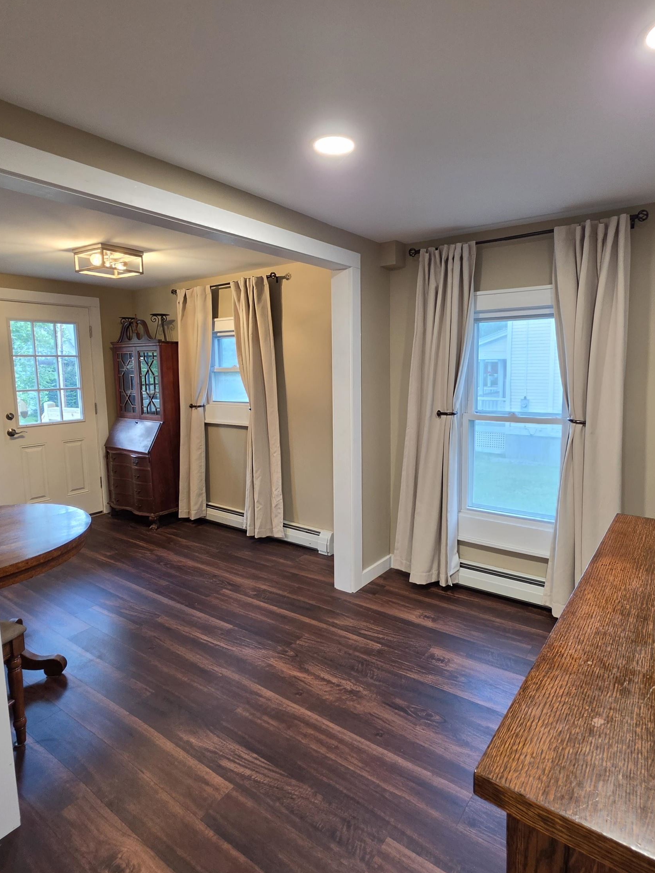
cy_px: 428
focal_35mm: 18
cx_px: 344
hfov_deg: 71.5
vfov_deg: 87.7
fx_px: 454
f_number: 1.9
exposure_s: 1/60
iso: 160
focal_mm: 2.2
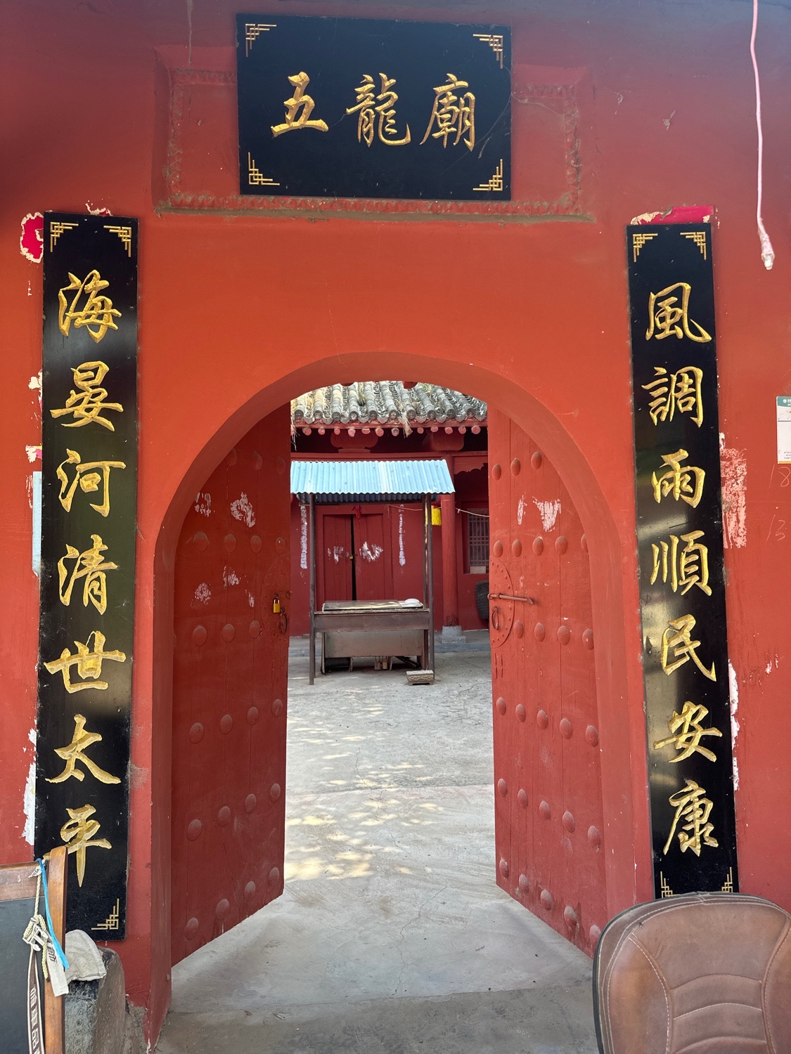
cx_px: 396
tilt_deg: +3.7
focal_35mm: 24
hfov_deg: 56.8
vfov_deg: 71.6
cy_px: 527
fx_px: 731
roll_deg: +1.2
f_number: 1.78
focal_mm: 6.86
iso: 80
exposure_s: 1/245
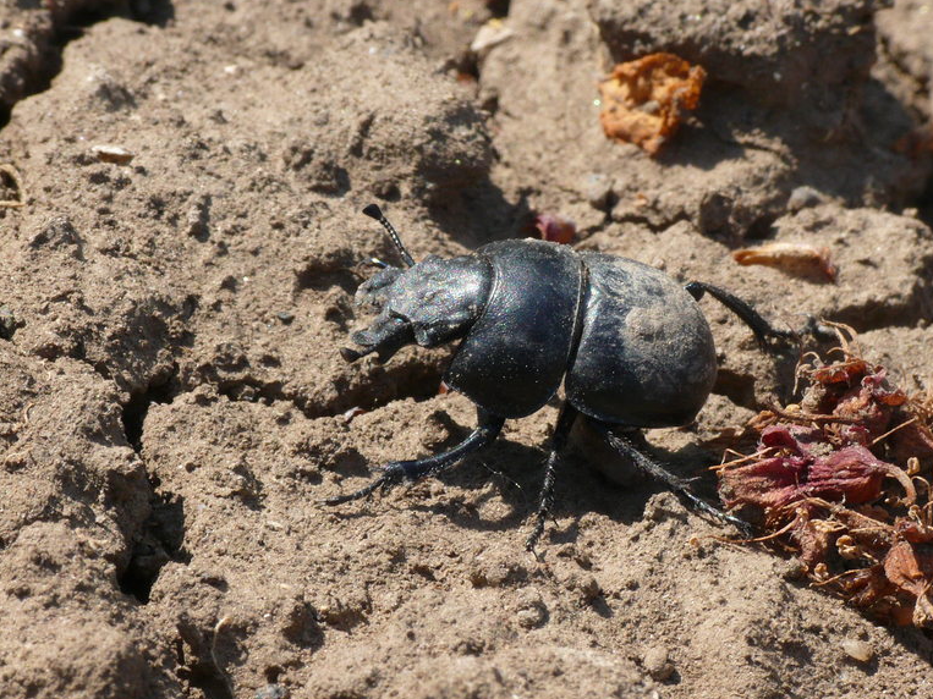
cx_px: 500
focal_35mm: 161
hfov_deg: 12.3
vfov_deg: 9.2
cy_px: 315
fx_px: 4339
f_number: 10
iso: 200
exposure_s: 1/125
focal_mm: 30.5
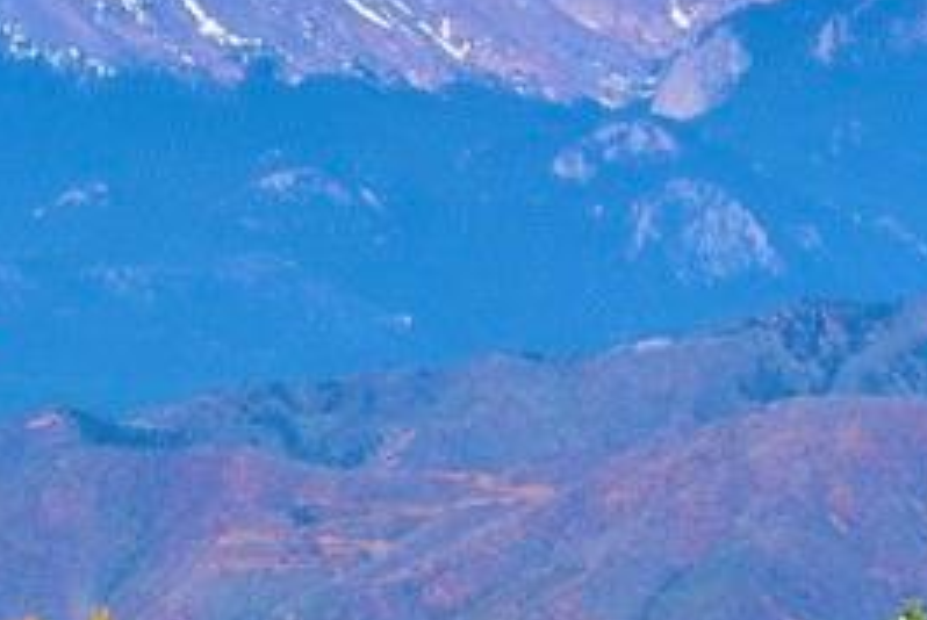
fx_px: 15492
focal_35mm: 601
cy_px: 190
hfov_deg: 3.4
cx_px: 192
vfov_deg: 2.3
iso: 200
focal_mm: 125
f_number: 11
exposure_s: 1/500
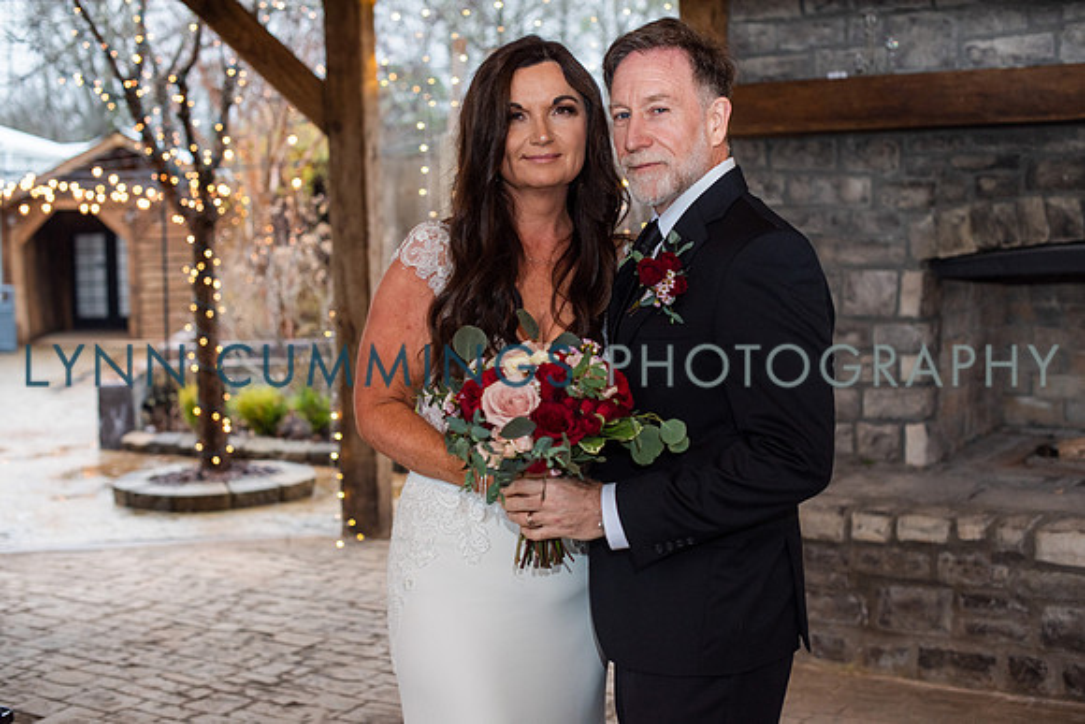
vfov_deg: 27.0
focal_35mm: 50
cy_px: 362
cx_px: 542
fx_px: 1507
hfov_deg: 39.6
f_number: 3.5
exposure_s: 1/200
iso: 640
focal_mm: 50
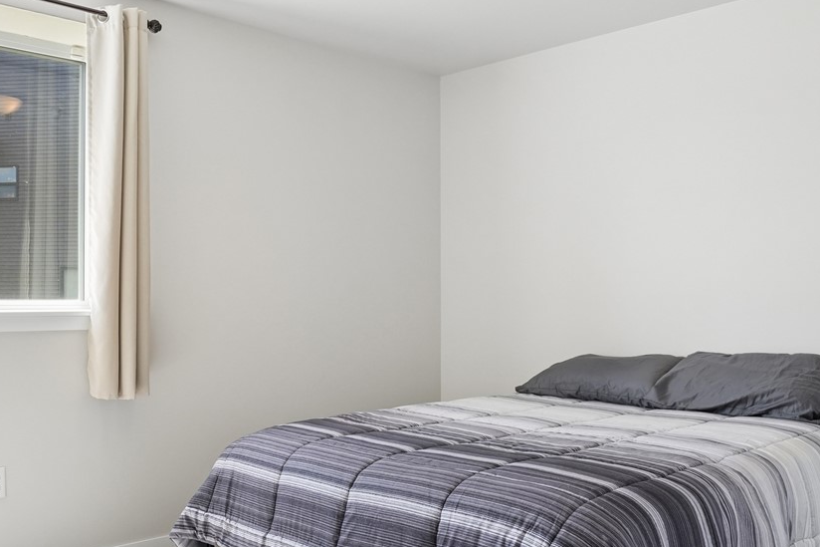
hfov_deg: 54.3
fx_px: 797
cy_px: 302
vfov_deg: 37.8
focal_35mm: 35
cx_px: 369
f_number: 8
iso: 800
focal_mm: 17
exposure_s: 1/160
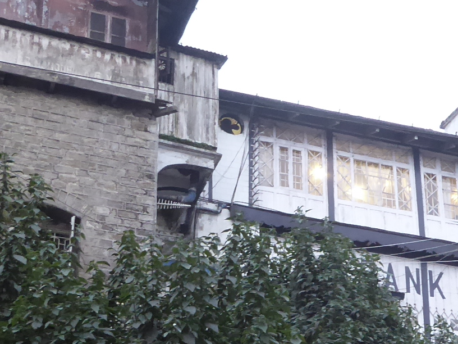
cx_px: 324
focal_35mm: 91
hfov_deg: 21.4
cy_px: 345
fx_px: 1204
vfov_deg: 15.9
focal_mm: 5
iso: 400
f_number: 3.5
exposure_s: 1/13
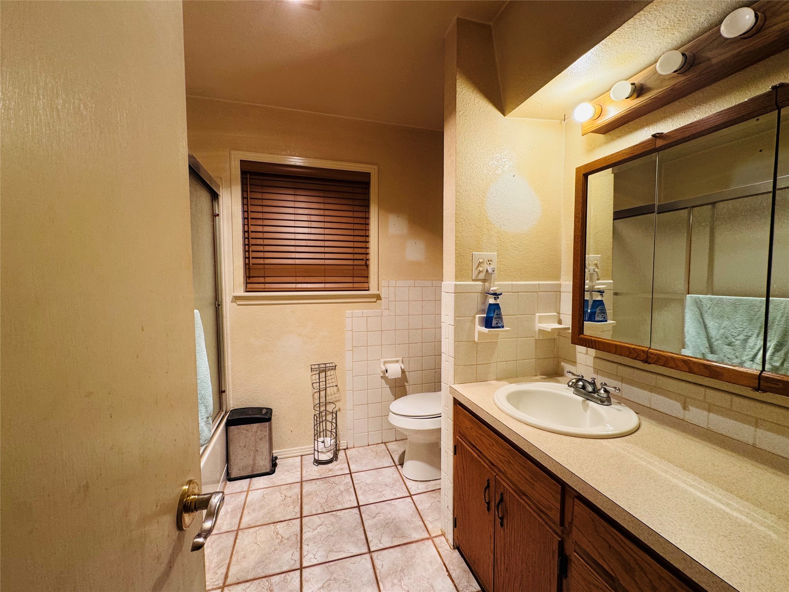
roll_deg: -0.2
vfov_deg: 85.7
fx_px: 319
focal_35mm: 14
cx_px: 394
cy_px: 296
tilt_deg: -3.4
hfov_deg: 102.1
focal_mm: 2.22
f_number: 2.2
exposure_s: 1/120
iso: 160
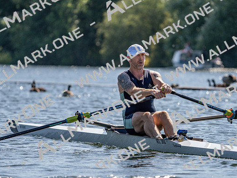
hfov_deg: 5.9
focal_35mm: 336
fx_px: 2301
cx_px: 132
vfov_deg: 4.4
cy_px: 89
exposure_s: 1/2000
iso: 250
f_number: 6.3
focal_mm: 309
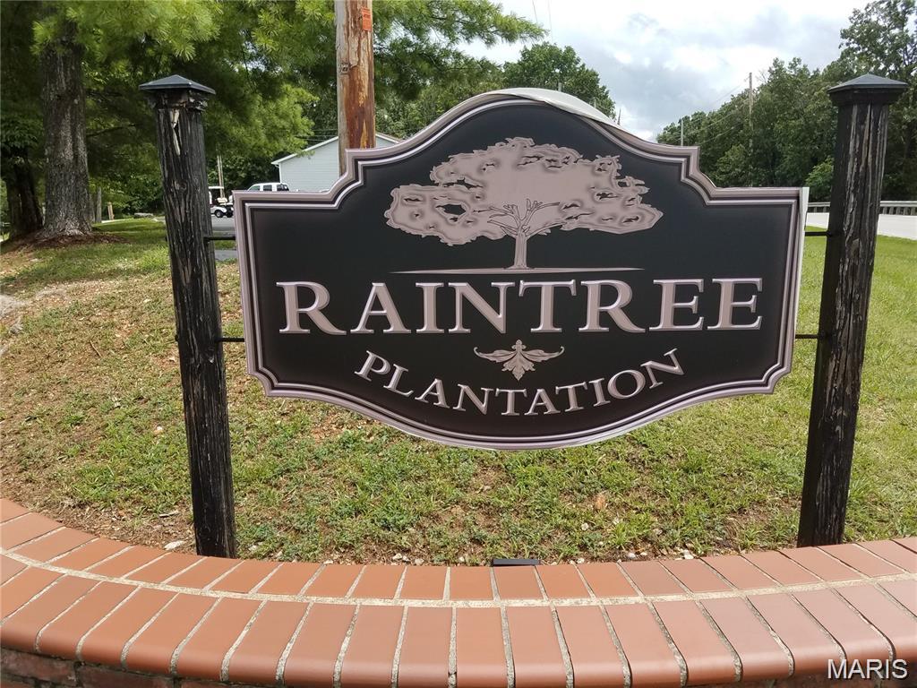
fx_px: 689
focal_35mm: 26
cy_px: 344
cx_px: 458
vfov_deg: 53.1
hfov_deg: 67.3
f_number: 1.7
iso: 40
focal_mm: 4.2
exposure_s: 1/1928
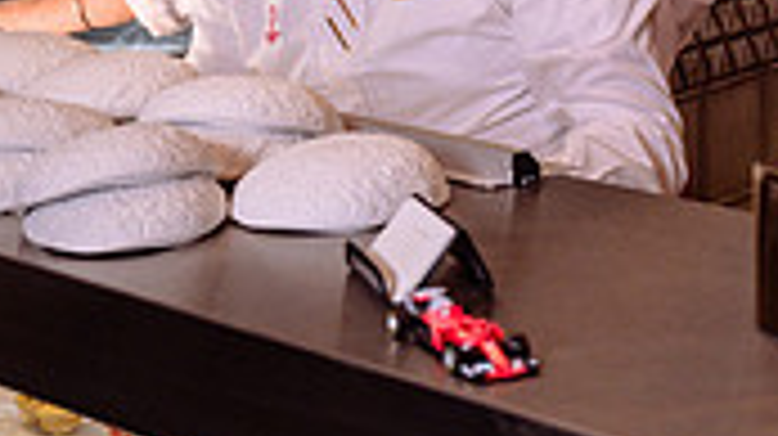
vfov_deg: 9.8
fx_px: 2535
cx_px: 639
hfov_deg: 17.3
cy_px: 151
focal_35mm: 123
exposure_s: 1/100
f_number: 4.5
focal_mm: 35
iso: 800
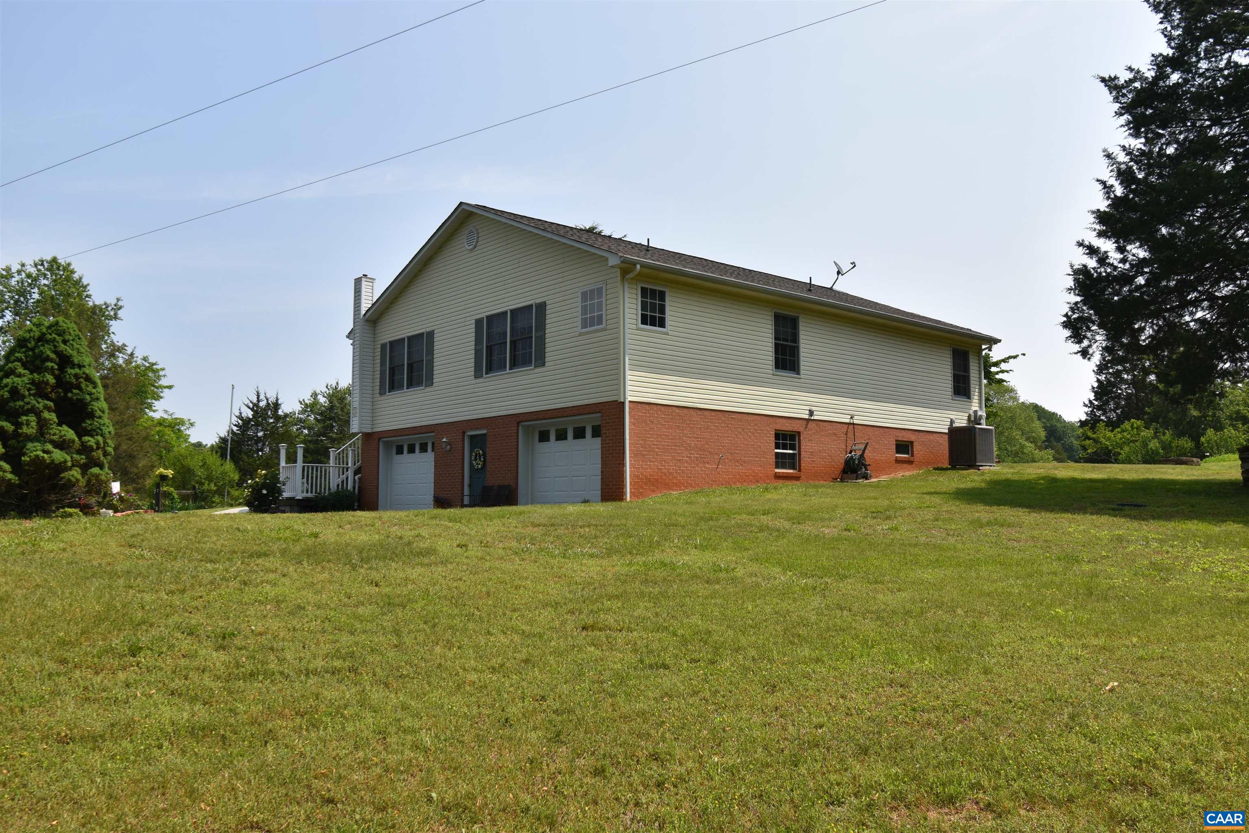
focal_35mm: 30
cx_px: 624
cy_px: 416
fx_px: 1041
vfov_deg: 43.6
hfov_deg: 61.9
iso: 100
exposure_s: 1/250
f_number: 8
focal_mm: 20
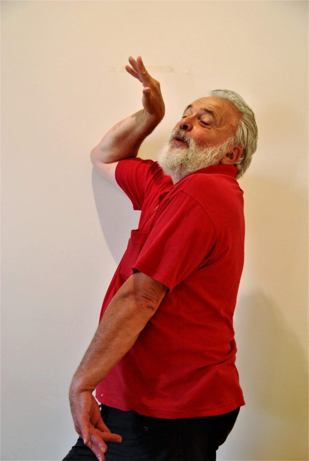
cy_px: 230
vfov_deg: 31.9
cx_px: 154
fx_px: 809
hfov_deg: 21.6
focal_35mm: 63
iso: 1000
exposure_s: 1/30
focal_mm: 42
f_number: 4.5
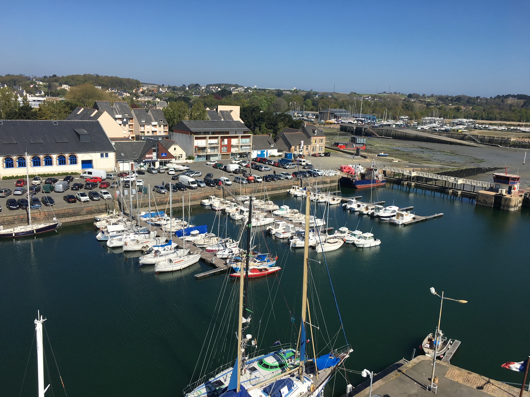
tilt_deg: -10.7
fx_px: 444
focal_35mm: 29
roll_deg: -2.5
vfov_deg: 48.2
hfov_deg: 61.7
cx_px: 265
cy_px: 198
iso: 25
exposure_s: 1/2262
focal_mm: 4.15
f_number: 2.2
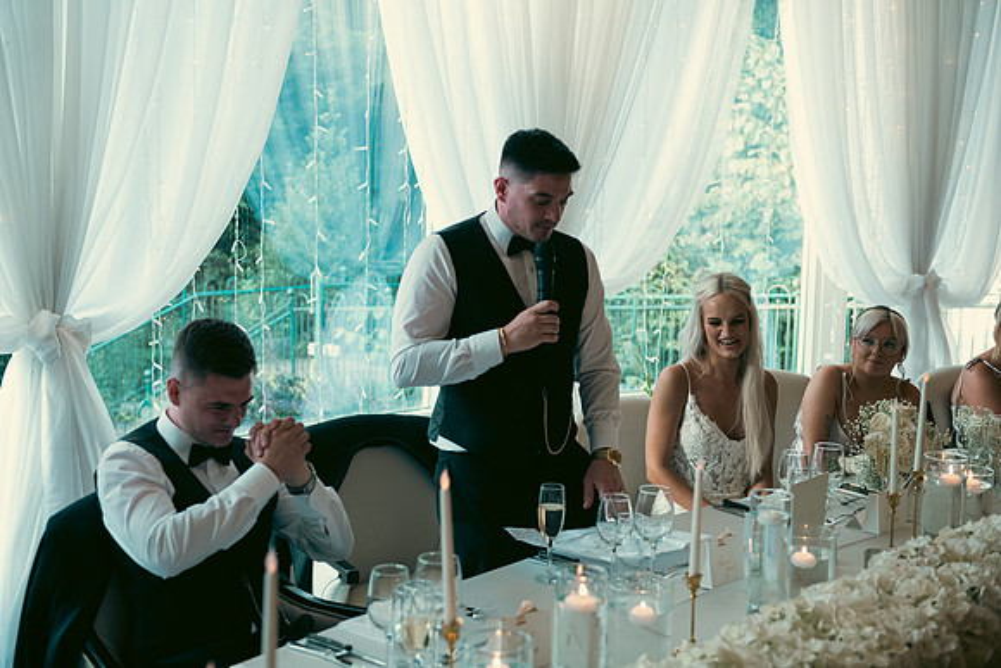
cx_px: 500
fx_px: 1335
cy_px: 334
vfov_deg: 28.1
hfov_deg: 41.1
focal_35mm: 48
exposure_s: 1/160
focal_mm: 48
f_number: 3.5
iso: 400
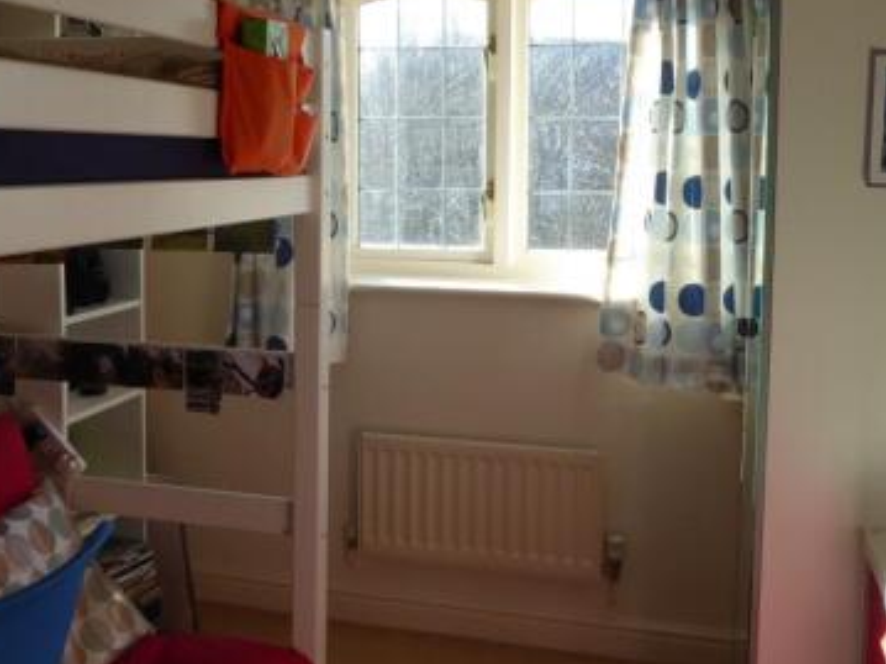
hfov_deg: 47.8
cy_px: 241
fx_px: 998
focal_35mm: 39
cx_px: 408
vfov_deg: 36.5
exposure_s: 1/60
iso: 100
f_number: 5
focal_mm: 4.3
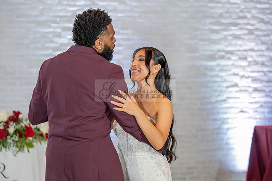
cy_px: 91
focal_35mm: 103
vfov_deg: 13.3
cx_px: 142
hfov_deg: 19.9
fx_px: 776
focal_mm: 95
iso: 1600
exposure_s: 1/125
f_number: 2.8
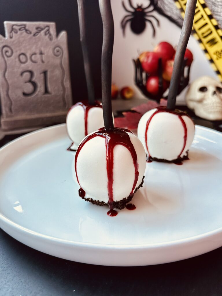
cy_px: 148
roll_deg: +1.2
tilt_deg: -20.5
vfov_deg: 71.6
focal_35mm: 24
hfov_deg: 56.8
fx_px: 205
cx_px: 111
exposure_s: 1/121
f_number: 1.78
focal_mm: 6.86
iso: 160
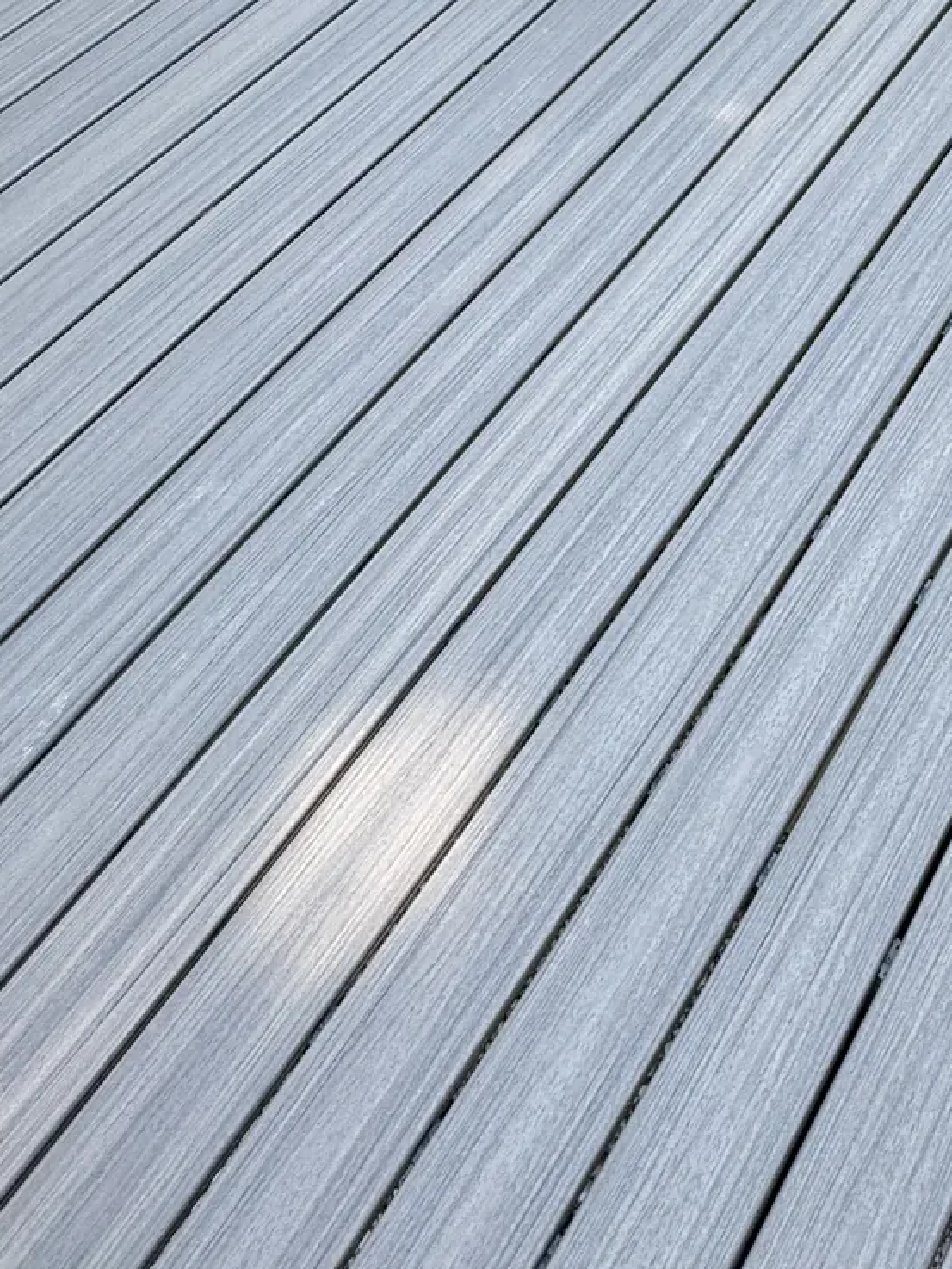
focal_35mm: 38
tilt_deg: -38.8
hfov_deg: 34.1
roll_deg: +1.1
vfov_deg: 38.2
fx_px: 1393
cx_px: 969
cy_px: -207
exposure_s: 1/161
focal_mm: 2.2
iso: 40
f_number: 2.2
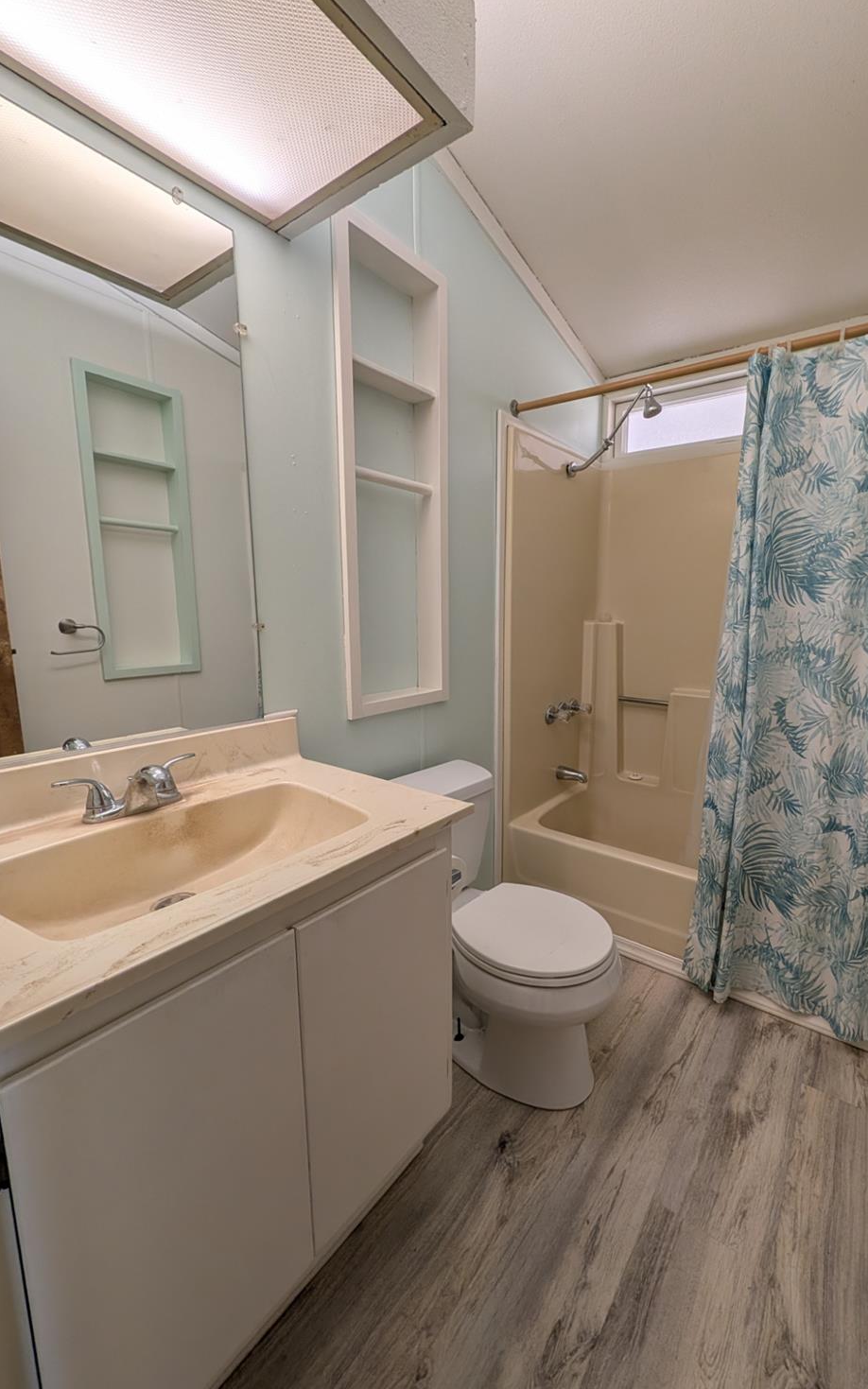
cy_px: 691
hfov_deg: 82.2
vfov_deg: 109.4
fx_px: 492
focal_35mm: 13
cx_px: 502
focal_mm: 2.02
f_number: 1.7
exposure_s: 1/120
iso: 88
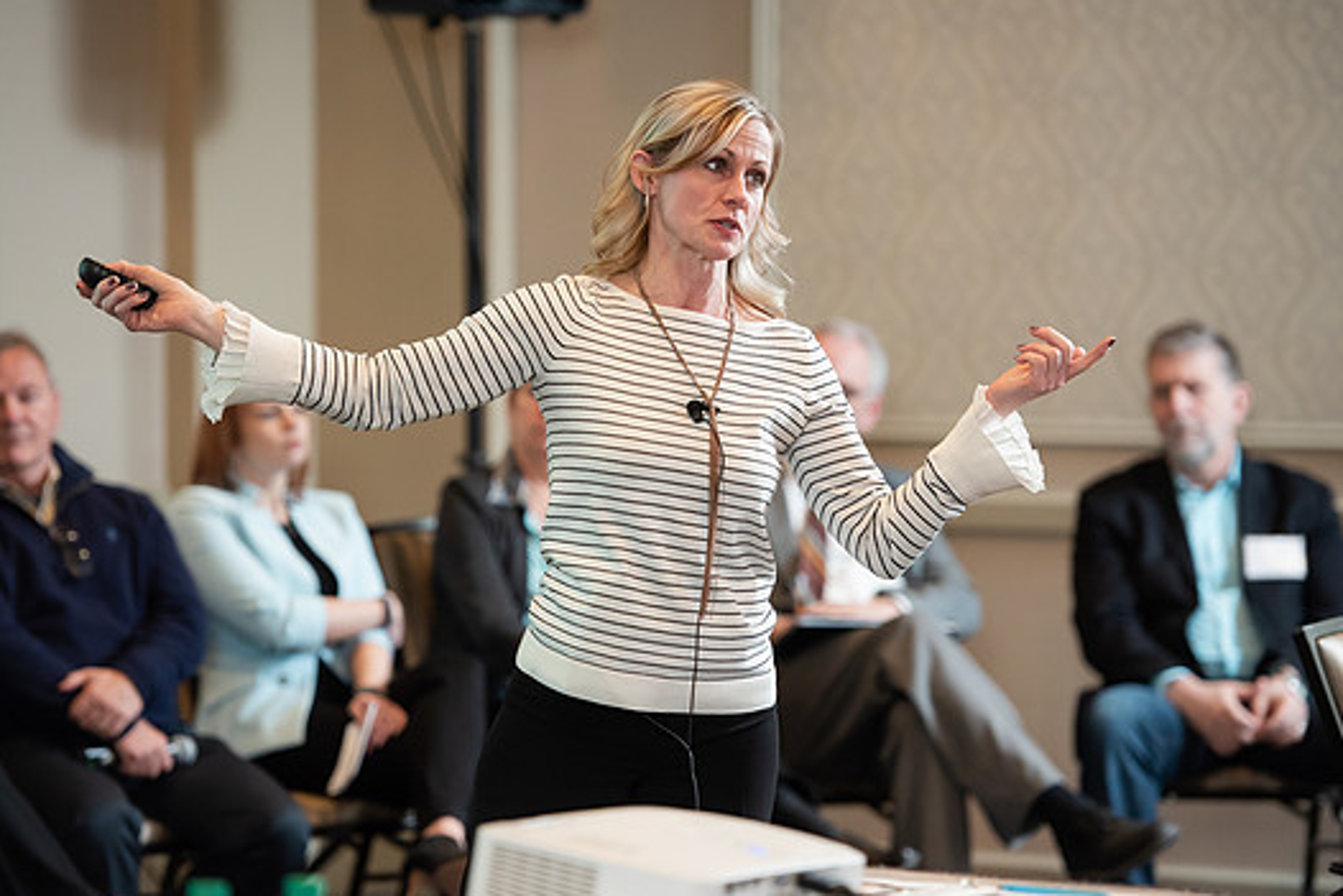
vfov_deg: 8.6
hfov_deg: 12.8
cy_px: 463
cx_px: 633
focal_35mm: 160
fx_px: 5970
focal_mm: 145
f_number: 3.2
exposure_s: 1/200
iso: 1250
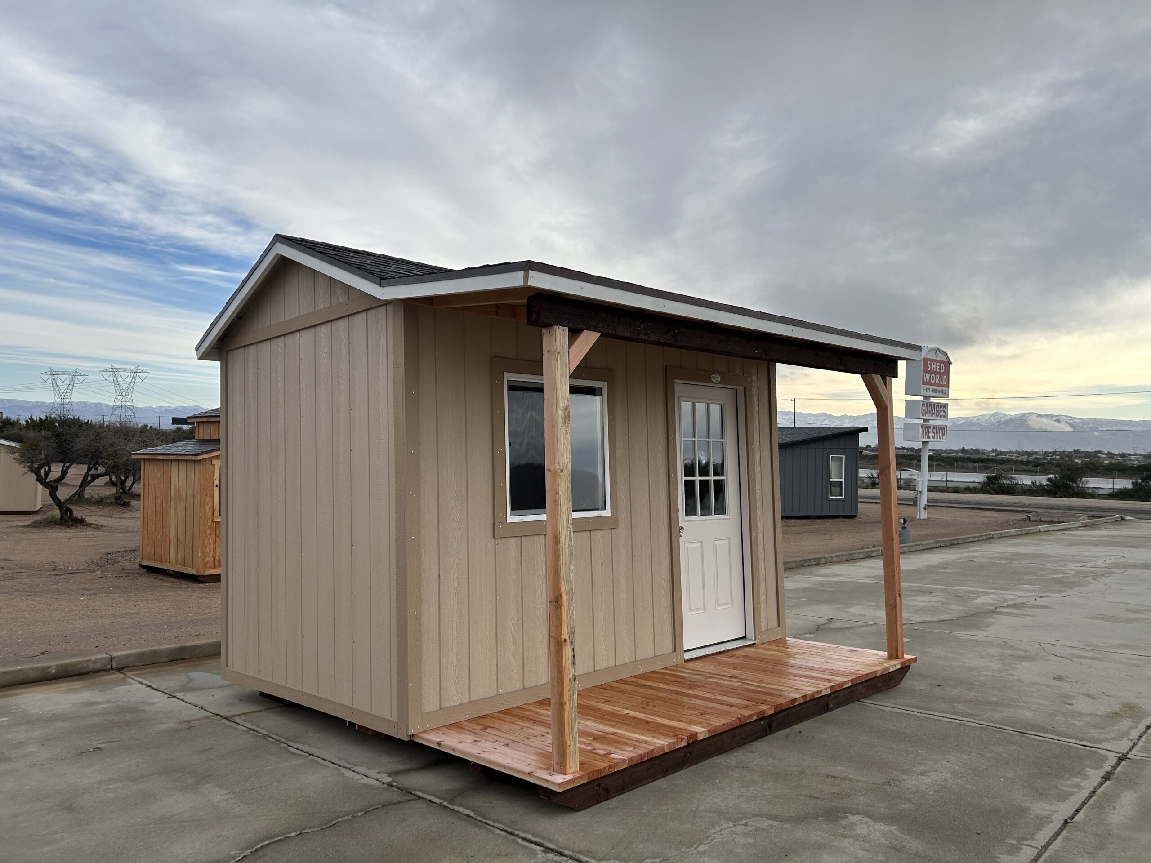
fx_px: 865
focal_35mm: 26
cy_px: 432
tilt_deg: -0.1
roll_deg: -1.1
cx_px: 576
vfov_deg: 53.1
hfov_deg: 67.3
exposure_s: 1/3356
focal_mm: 5.7
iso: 50
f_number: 1.5
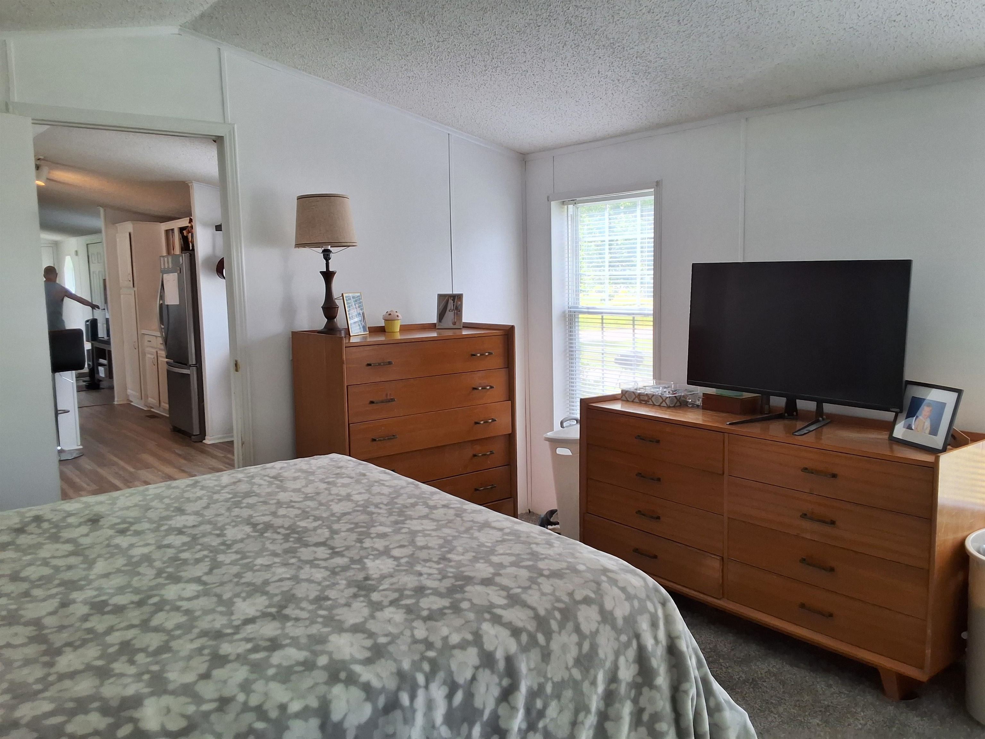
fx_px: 797
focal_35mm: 28
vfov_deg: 49.7
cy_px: 370
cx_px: 492
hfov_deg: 63.4
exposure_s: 1/120
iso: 50
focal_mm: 2.91
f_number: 1.9
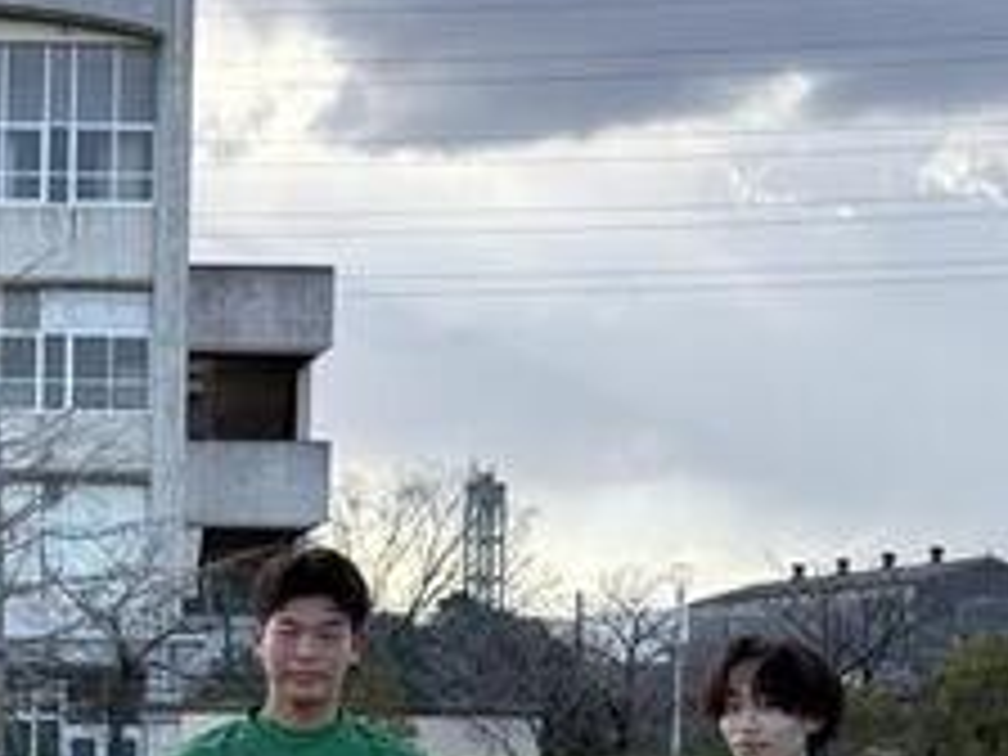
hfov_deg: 12.8
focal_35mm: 150
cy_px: 808
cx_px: -216
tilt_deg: -0.7
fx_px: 4368
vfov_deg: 9.8
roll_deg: -1.1
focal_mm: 6.76
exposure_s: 1/928
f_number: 1.78
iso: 100
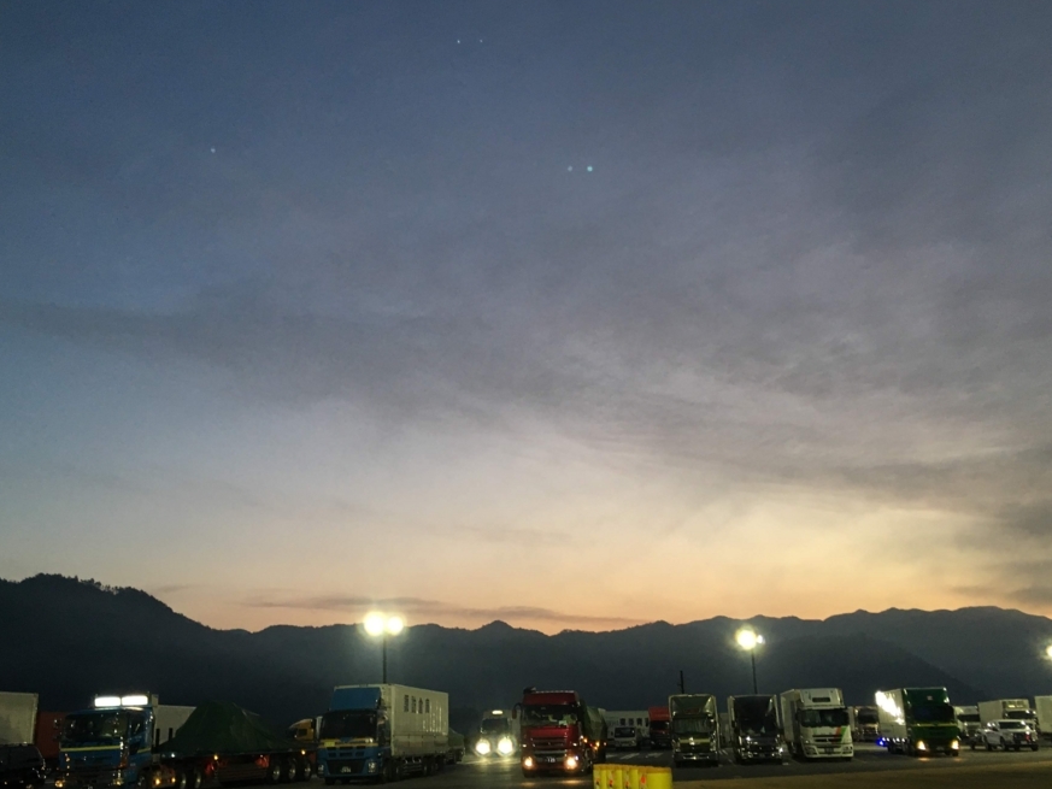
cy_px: 418
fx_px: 1033
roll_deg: +1.6
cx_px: 496
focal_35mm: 34
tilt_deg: +17.5
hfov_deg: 53.9
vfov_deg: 41.8
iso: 80
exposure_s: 1/30
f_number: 2.2
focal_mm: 4.15
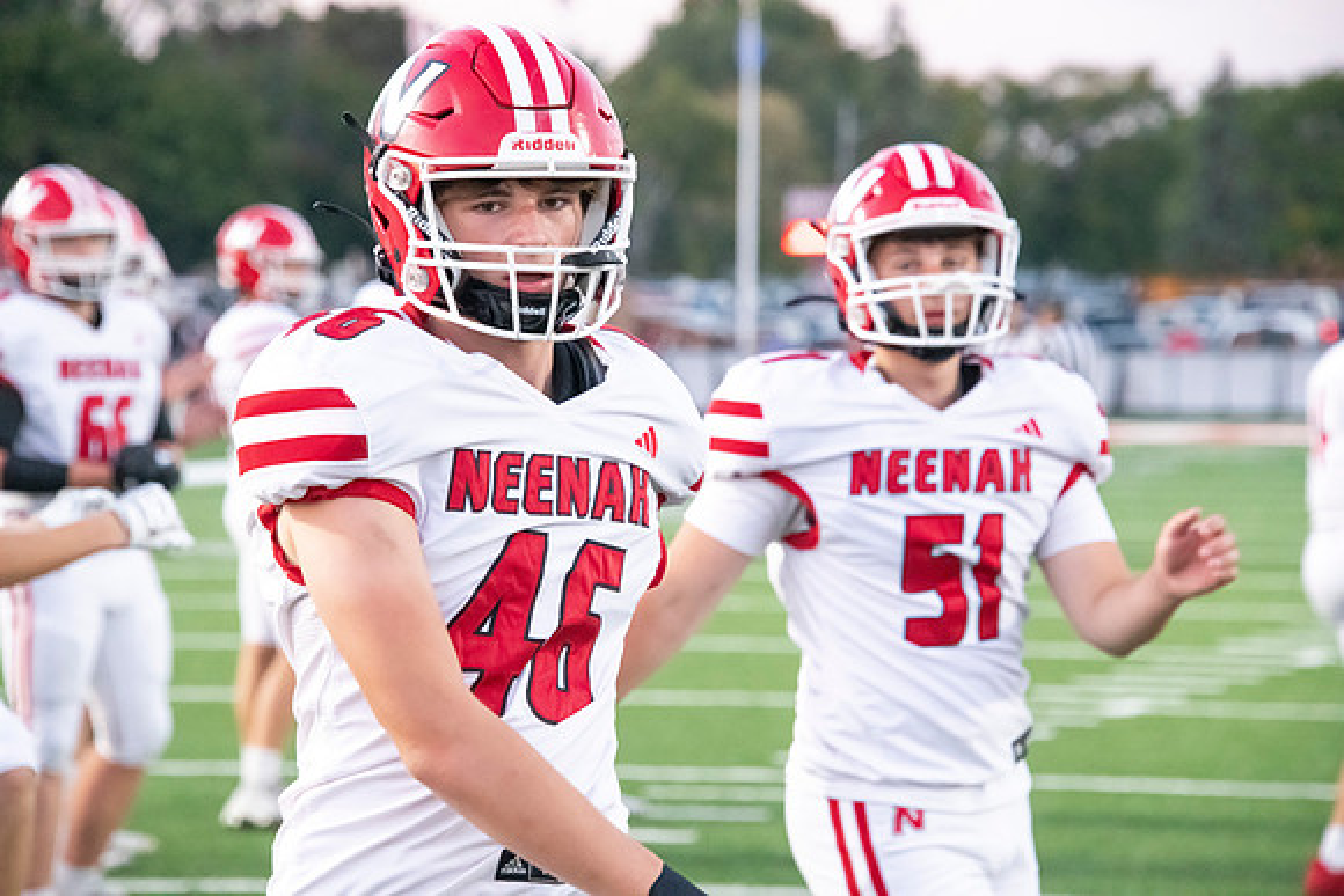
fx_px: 7468
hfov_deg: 10.3
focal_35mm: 200
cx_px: 672
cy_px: 448
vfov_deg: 6.9
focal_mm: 200
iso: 10000
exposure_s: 1/500
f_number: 7.1
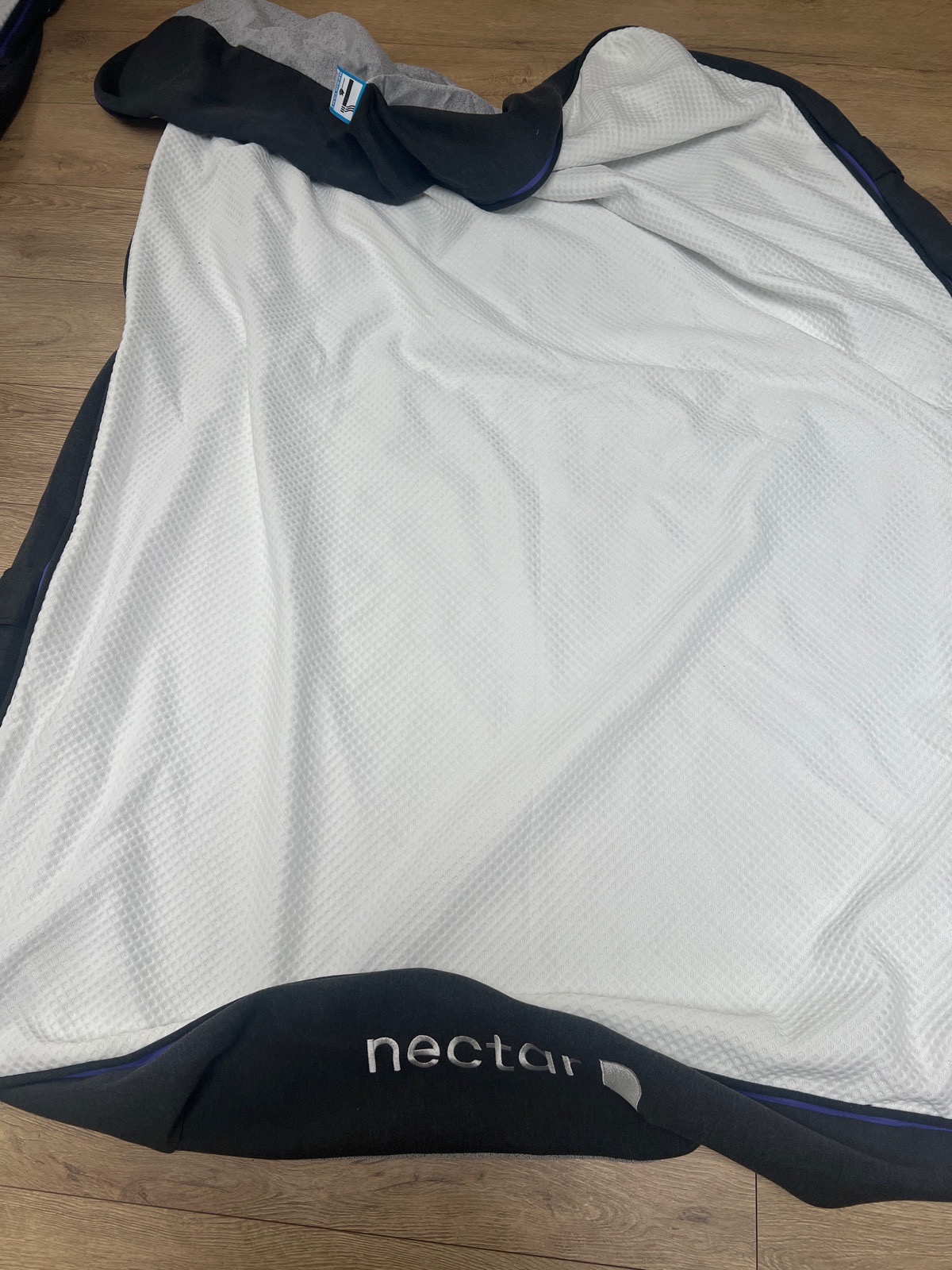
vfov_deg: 67.3
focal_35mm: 26
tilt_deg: -64.1
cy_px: 635
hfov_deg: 53.1
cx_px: 476
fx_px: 953
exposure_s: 1/255
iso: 40
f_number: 1.5
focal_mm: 5.7
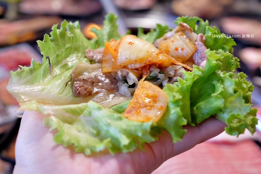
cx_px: 130
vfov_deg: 37.9
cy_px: 87
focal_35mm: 35
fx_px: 254
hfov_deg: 54.4
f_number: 2.8
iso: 2000
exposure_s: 1/110
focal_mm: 23
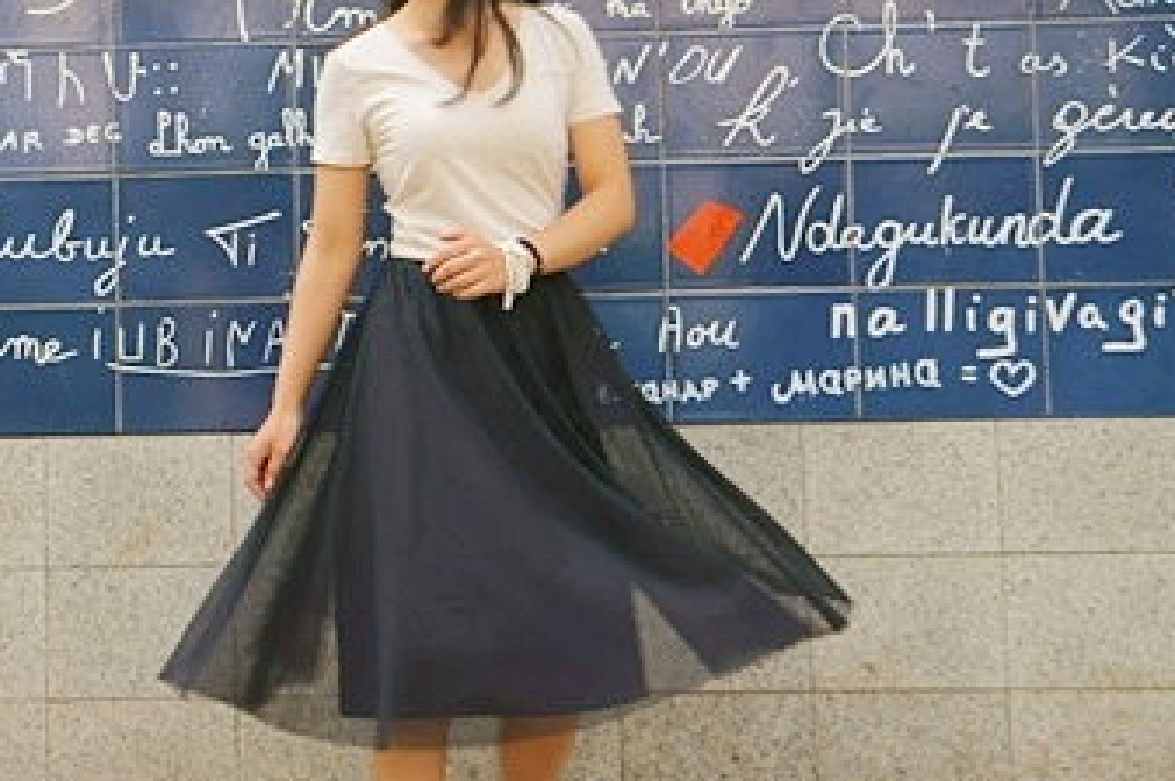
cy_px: 89
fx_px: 2478
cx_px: 380
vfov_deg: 17.7
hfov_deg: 26.5
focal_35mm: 76
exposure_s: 1/40
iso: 125
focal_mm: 32
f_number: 5.6
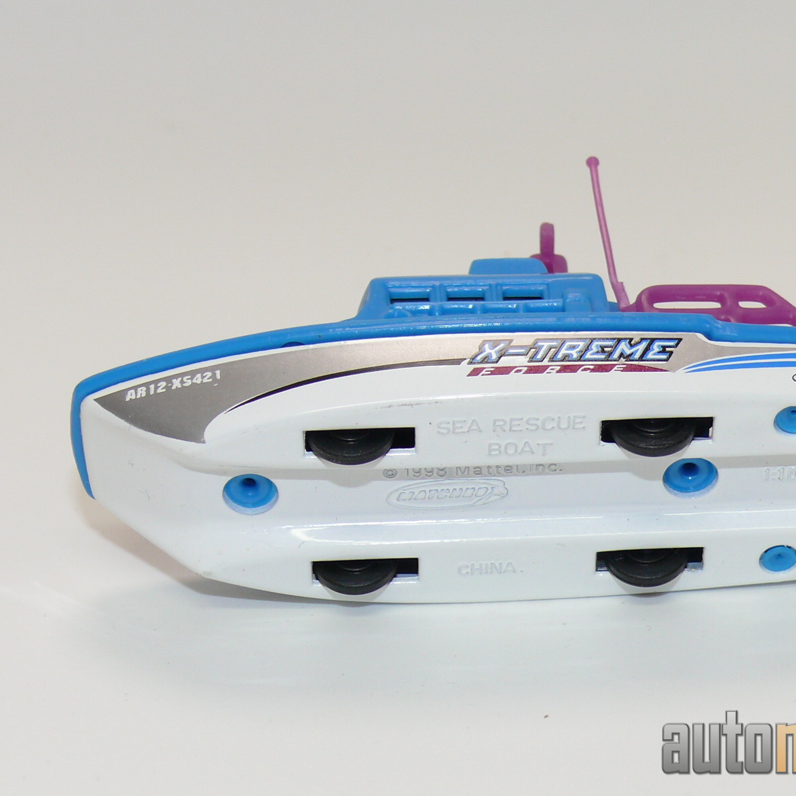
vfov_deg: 16.3
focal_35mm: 107
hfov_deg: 16.2
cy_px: 398
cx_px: 508
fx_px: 2784
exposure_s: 1/30
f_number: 4
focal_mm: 12.6
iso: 100
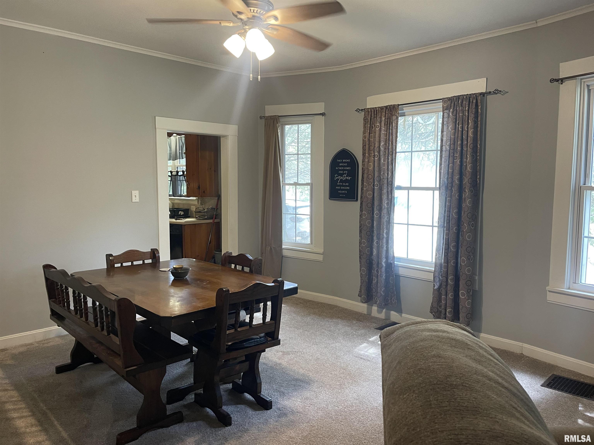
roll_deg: -1.2
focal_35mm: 25
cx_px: 297
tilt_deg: -6.1
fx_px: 429
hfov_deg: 69.4
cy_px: 222
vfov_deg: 54.9
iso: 200
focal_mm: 5.1
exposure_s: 1/60
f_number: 1.6
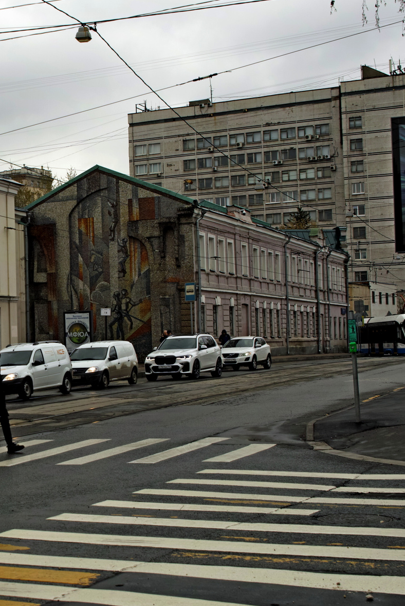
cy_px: 305
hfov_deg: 20.2
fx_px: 1079
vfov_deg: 31.4
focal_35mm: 64
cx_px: -46
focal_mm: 28
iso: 100
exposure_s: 1/200
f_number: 5.6
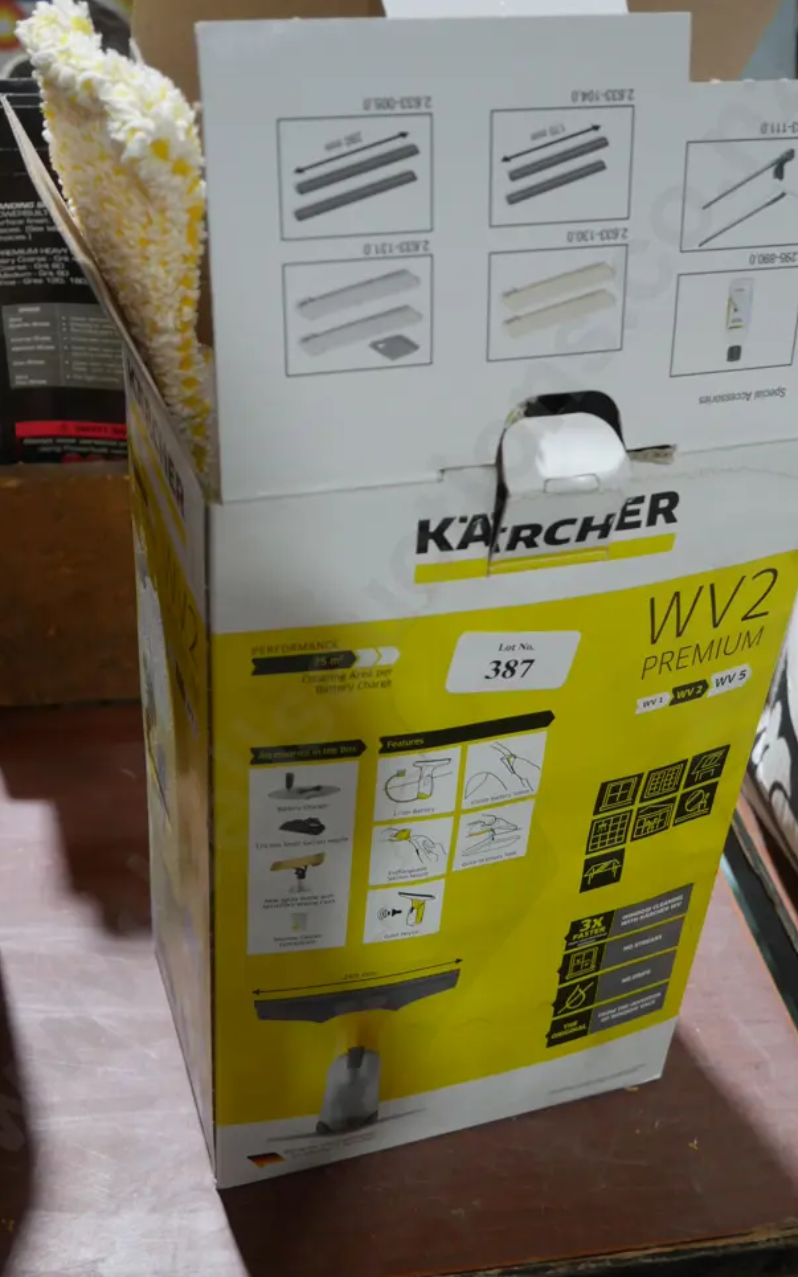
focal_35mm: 45
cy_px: 607
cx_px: 386
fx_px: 1566
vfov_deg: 44.4
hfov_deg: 28.6
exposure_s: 1/60
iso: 640
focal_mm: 20
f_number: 4.4
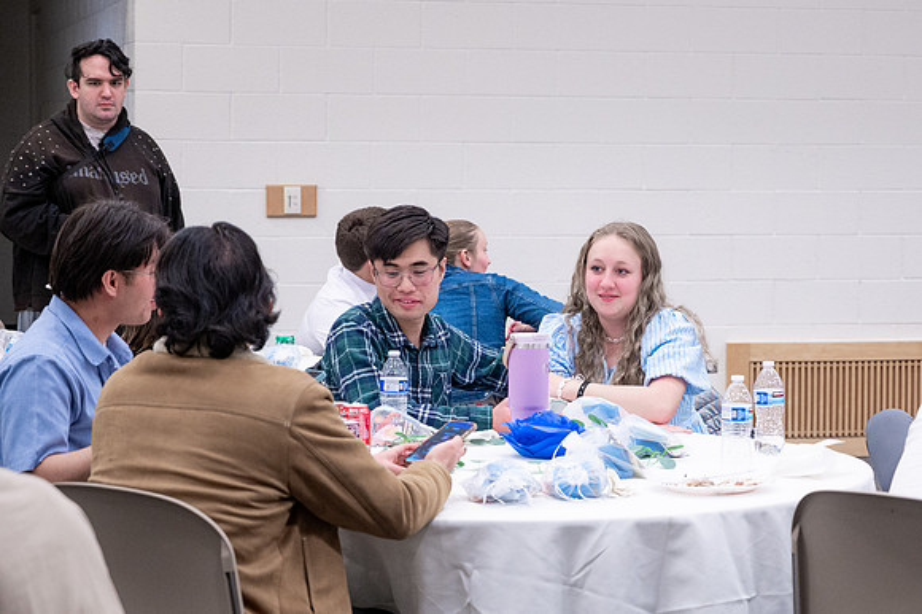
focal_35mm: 100
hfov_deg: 20.2
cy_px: 297
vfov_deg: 13.6
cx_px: 661
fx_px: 2568
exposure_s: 1/200
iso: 1600
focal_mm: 70
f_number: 4
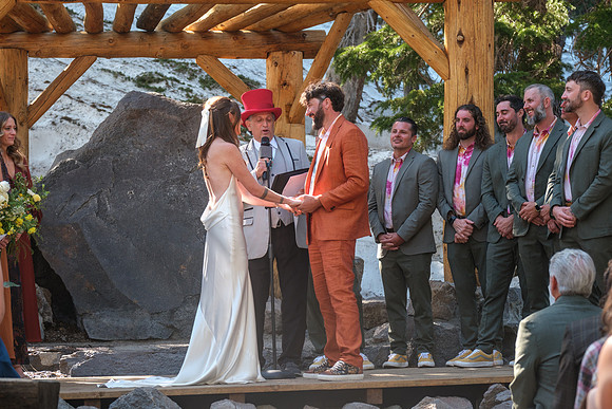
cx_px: 306
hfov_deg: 19.1
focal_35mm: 107
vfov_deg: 12.8
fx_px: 1819
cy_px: 204
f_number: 4
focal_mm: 71.5
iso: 400
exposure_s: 1/170
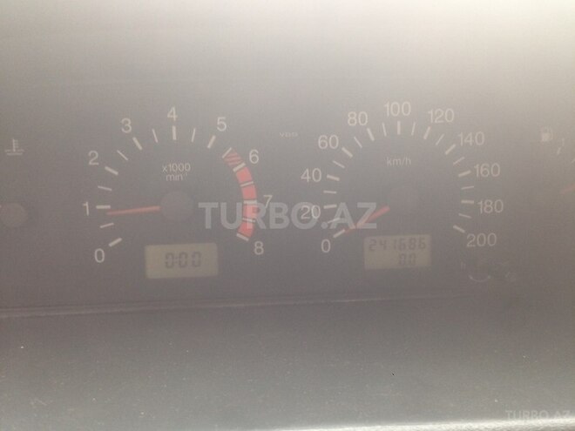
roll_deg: -0.4
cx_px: 288
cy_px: 216
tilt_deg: -19.9
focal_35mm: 33
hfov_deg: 55.4
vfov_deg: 42.9
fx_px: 548
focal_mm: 4.12
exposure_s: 1/20
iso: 64
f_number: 2.4
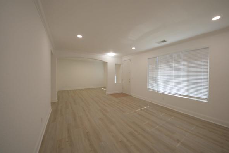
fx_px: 83
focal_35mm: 13
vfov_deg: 85.3
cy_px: 75
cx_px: 121
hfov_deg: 108.3
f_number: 4.5
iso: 640
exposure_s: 1/250
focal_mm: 8
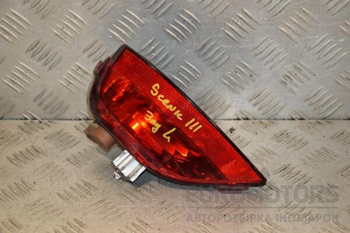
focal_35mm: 99
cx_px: 175
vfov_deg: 13.8
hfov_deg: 20.6
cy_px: 116
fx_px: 962
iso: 800
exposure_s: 1/200
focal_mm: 66
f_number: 6.3
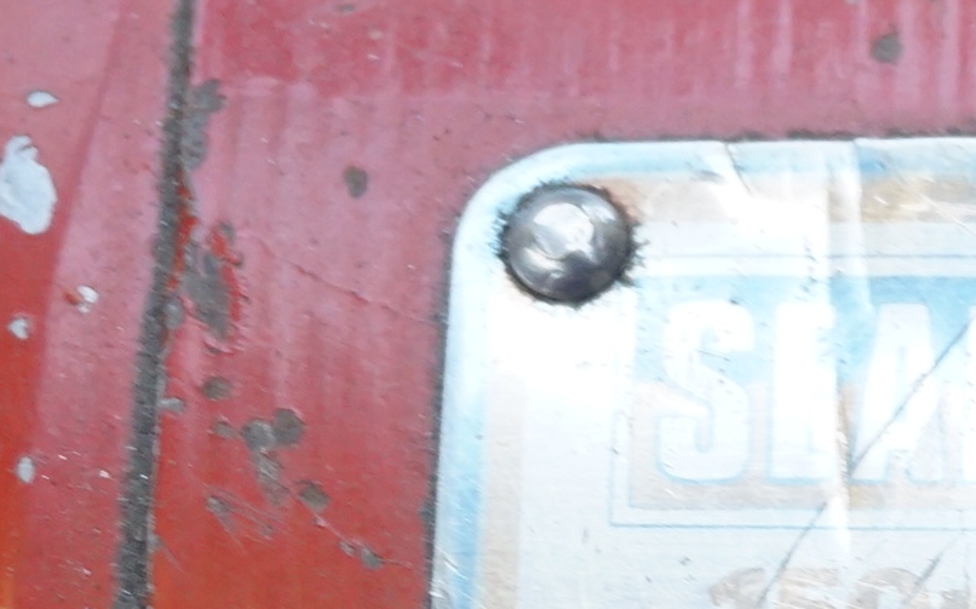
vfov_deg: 5.0
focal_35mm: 257
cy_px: 1053
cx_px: 1578
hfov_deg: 8.0
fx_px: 6834
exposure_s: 1/80
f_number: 5.6
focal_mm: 42
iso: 1000
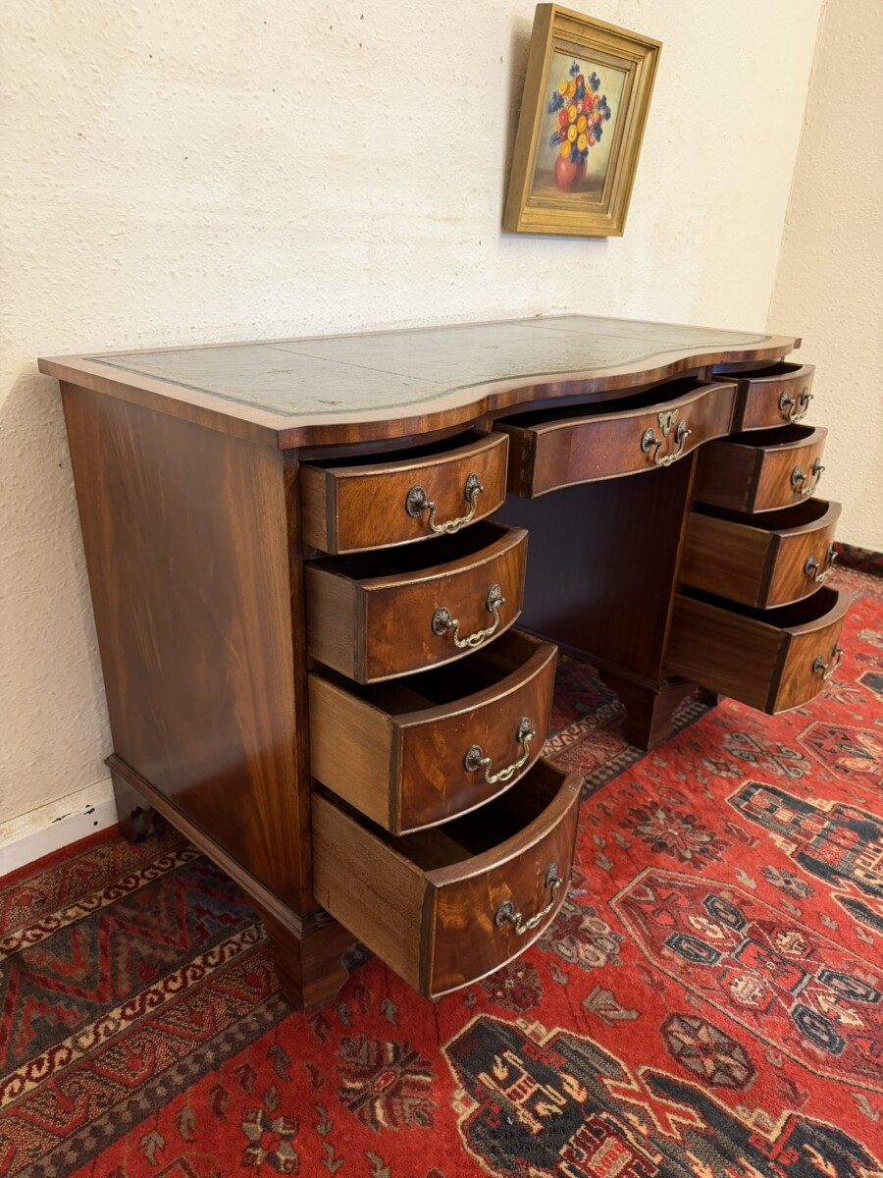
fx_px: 816
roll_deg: -2.1
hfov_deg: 56.8
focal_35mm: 24
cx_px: 442
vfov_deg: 71.6
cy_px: 589
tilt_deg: -24.0
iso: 200
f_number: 1.78
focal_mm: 6.76
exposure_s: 1/50
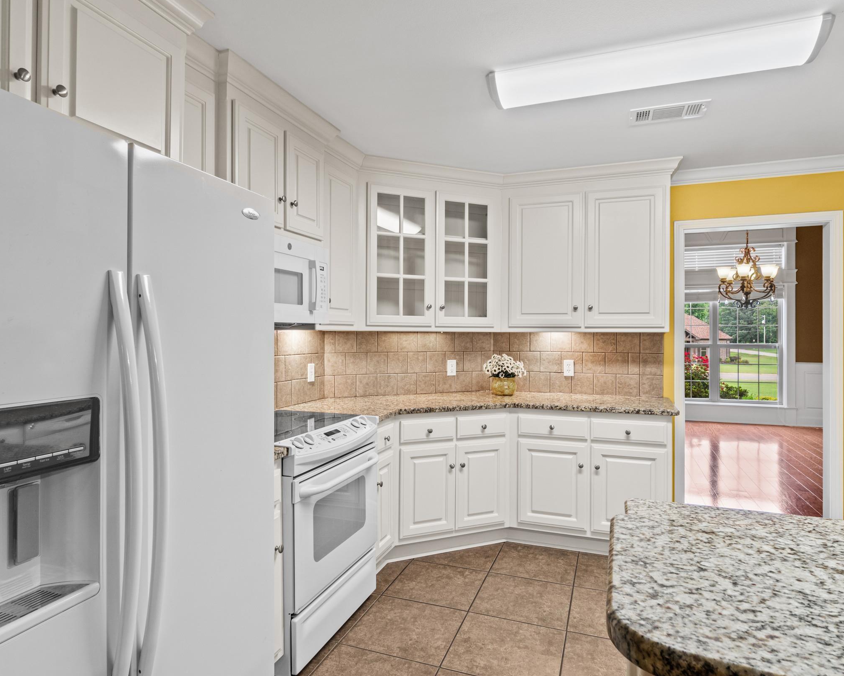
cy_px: 334
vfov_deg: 65.5
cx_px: 416
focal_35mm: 21
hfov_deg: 77.6
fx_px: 525
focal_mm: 12
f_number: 9
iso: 250
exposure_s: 1/3
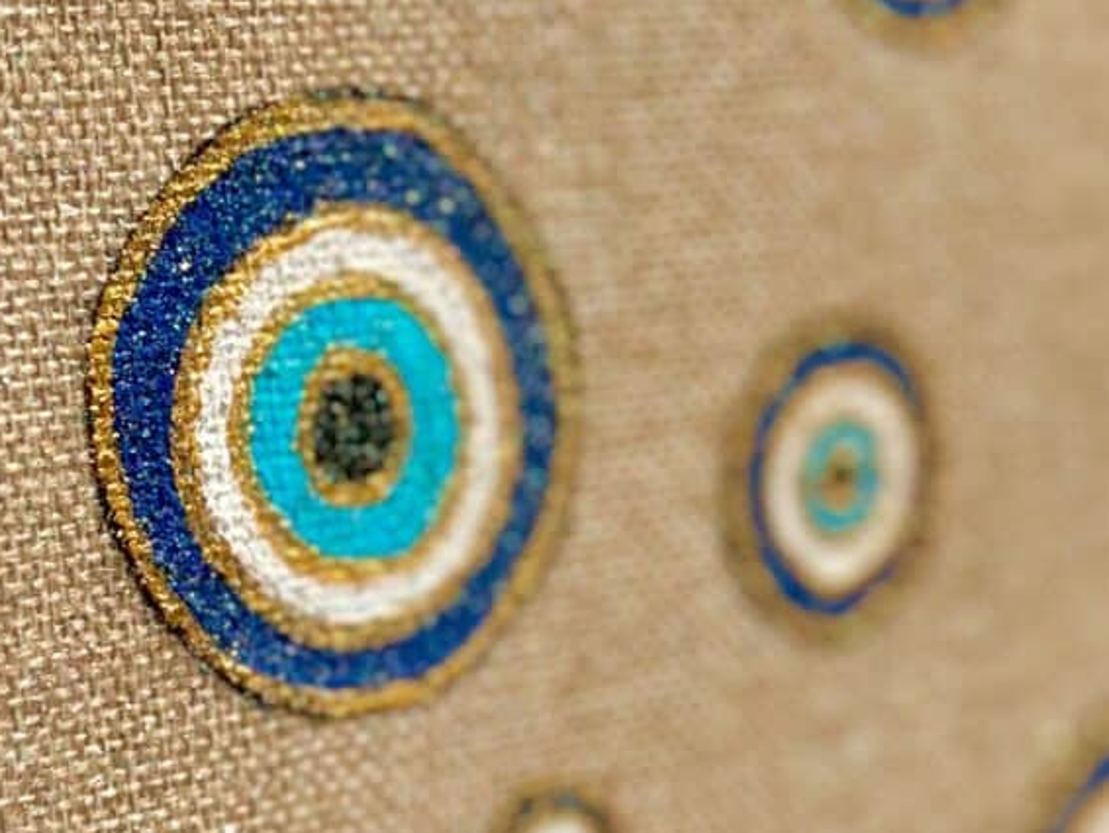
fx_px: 3013
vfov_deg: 15.7
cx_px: 460
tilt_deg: -19.8
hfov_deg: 20.8
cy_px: 625
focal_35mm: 94
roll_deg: -6.6
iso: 50
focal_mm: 5.7
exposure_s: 1/9434
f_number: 1.5
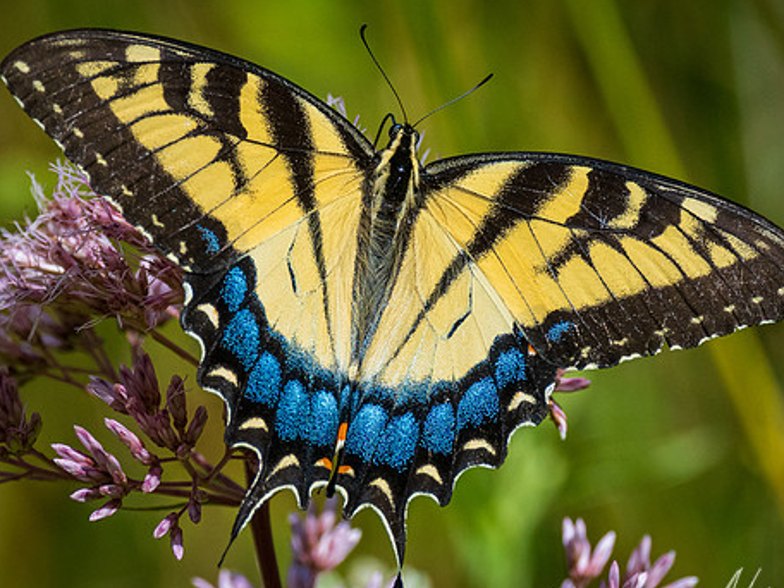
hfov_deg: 4.5
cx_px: 339
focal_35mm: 445
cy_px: 183
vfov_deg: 3.3
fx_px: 10079
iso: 800
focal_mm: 180
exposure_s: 1/3200
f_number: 8
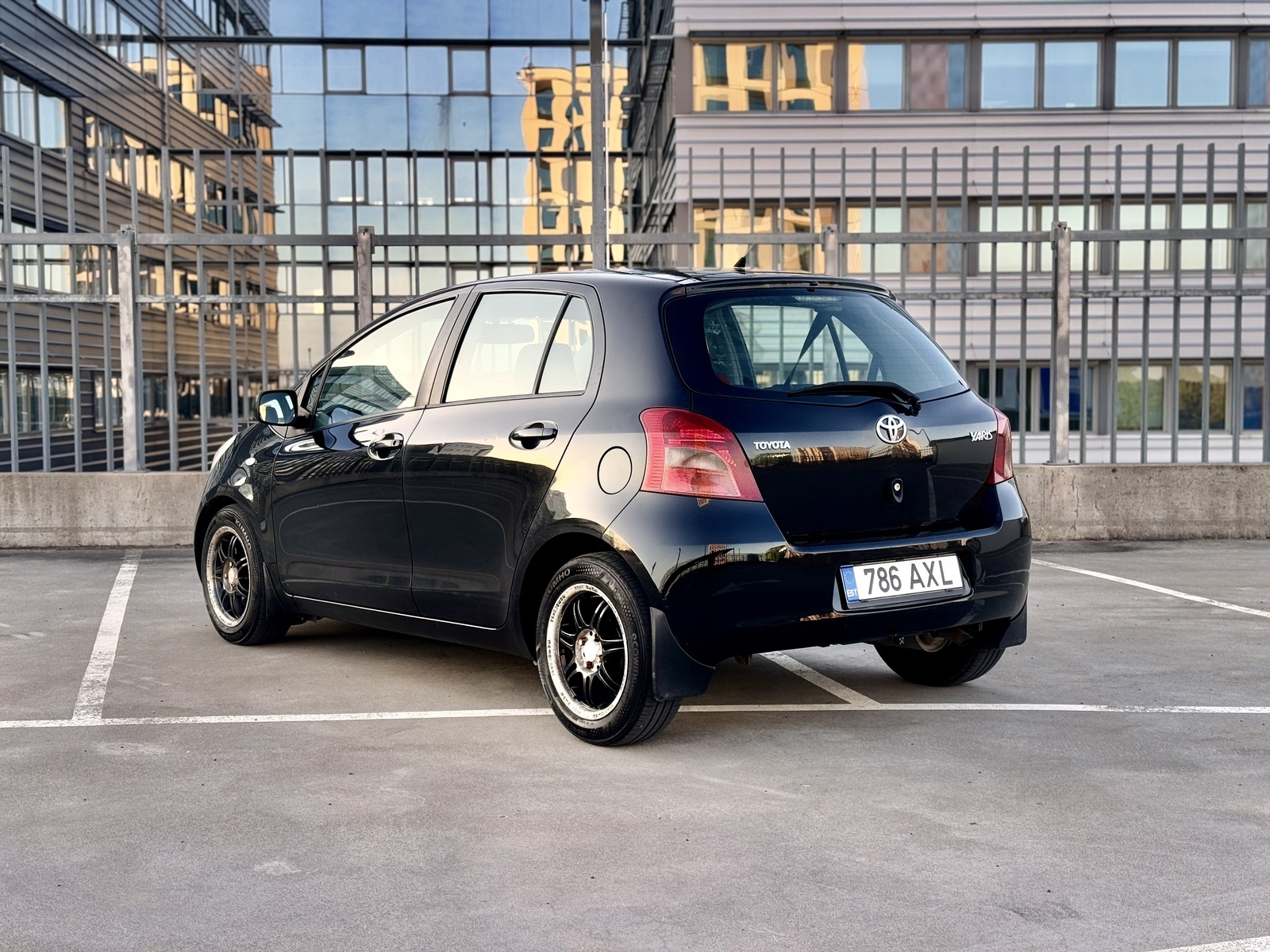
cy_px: 476
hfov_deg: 39.7
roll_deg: +0.5
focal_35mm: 48
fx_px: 1761
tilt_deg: -3.3
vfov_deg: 30.3
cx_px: 635
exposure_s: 1/265
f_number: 1.78
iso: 64
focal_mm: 6.76
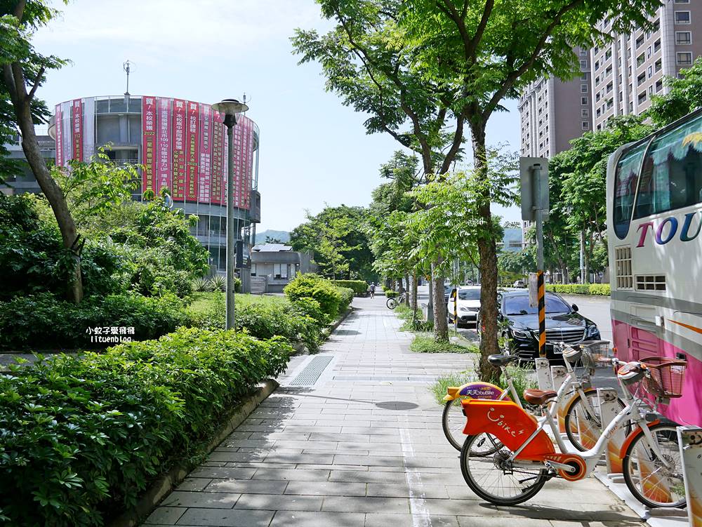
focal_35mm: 28
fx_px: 568
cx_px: 351
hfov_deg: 63.4
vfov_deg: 49.8
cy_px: 264
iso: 200
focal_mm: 14
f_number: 4
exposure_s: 1/1300
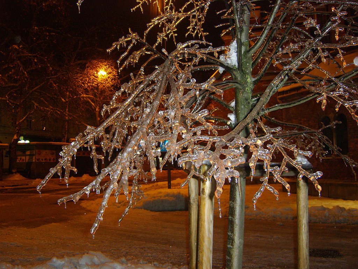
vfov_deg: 37.7
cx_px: 179
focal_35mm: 38
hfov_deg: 49.0
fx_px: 393
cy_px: 134
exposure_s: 1/30
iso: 200
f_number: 2.8
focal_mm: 7.8
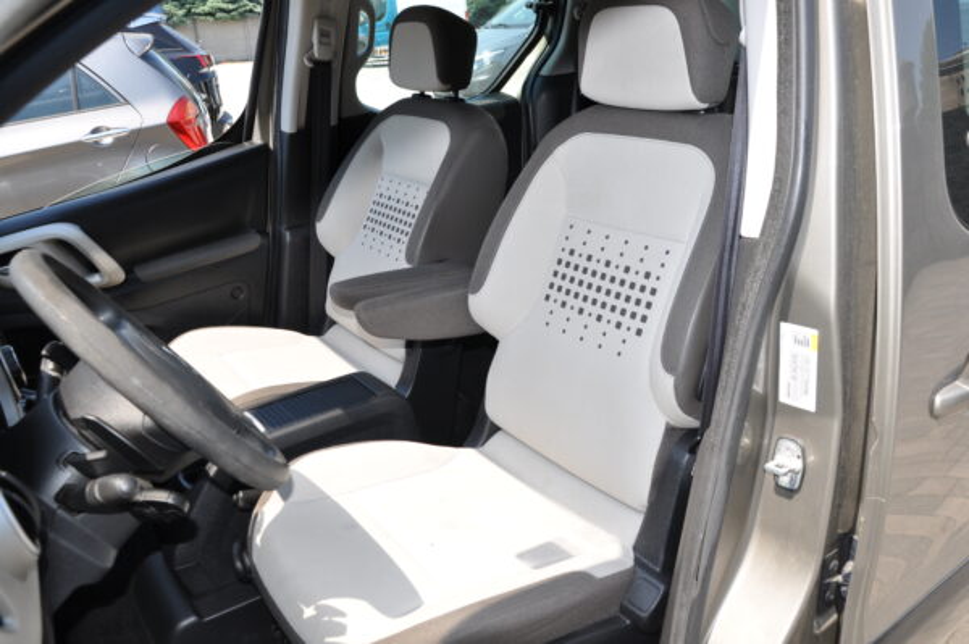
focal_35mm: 32
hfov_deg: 59.5
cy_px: 322
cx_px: 484
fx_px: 847
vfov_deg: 41.6
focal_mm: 21
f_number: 7.1
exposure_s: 1/200
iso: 200
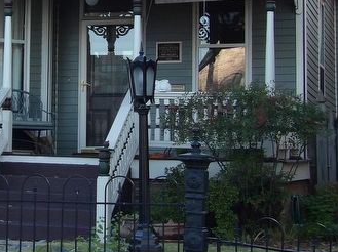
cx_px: 45
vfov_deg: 13.1
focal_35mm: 112
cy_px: 43
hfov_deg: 17.4
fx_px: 1092
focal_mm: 8.2
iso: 100
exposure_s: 1/60
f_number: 3.8
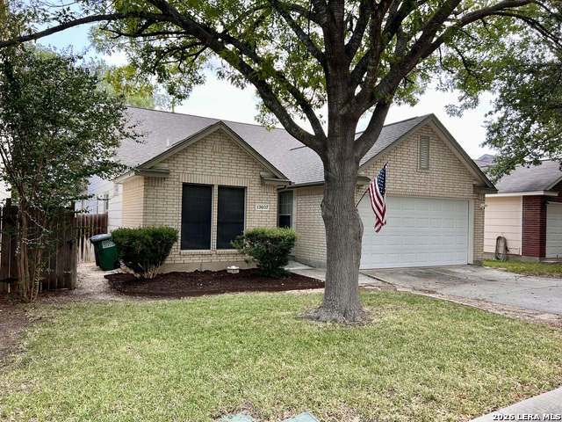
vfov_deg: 53.1
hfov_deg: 67.3
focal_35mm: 26
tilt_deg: +0.1
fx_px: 422
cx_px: 281
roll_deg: -1.9
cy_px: 211
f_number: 1.5
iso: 50
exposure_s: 1/646
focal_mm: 5.7
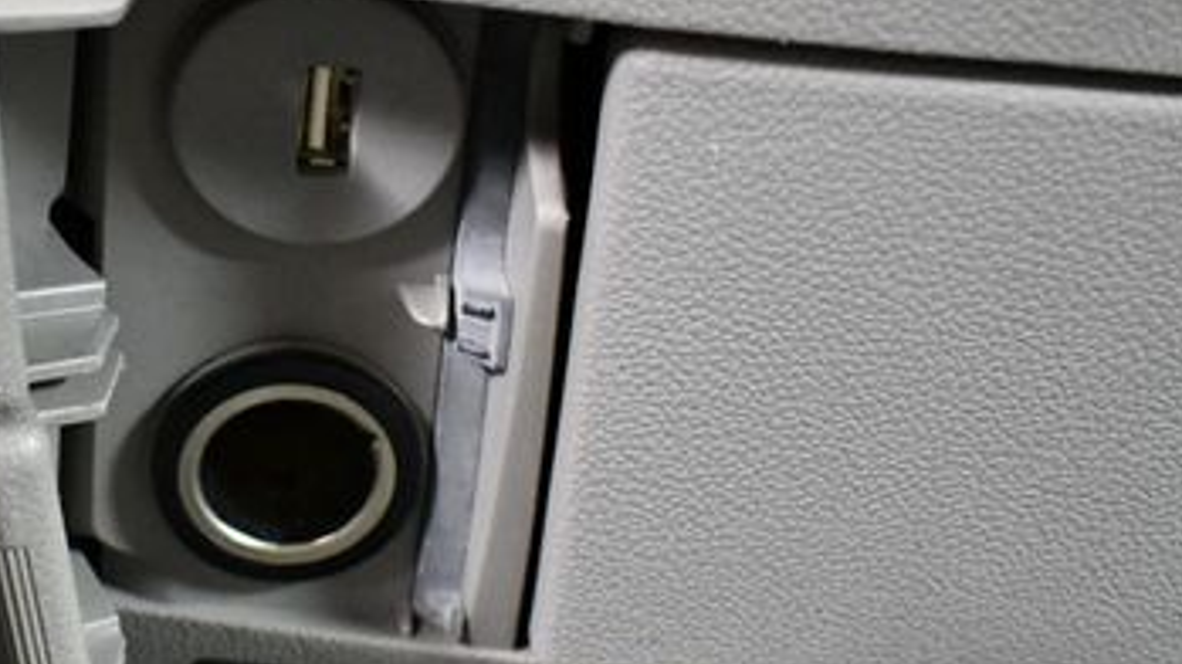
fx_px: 2412
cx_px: 281
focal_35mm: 77
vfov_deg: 15.7
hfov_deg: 27.1
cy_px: 322
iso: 5600
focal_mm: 20
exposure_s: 1/60
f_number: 3.8
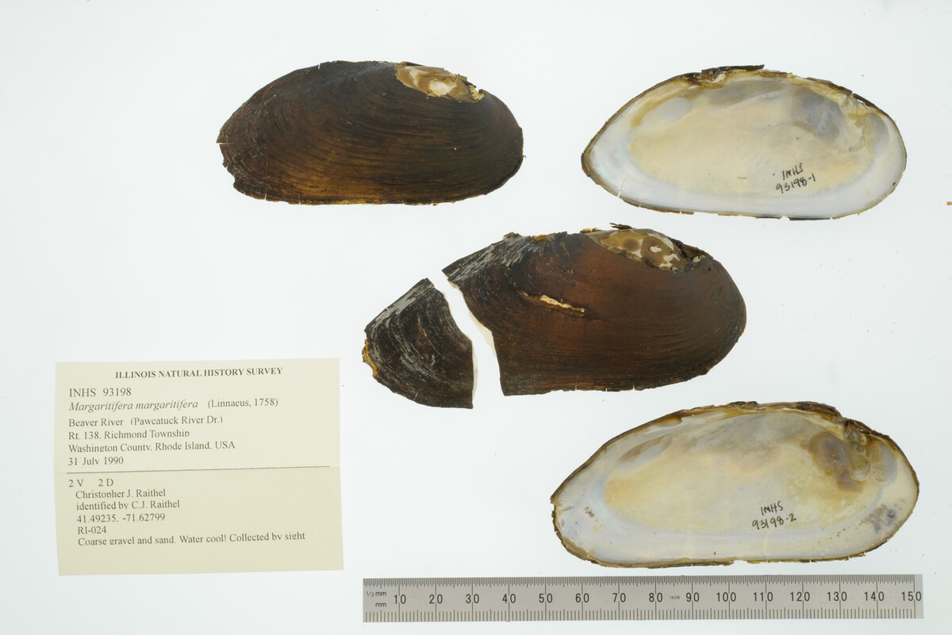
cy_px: 318
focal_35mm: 60
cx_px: 476
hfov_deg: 33.4
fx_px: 1587
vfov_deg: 22.6
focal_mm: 60
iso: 100
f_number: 32
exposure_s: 1/6
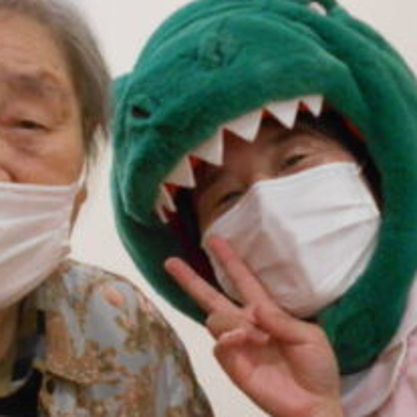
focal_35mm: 77
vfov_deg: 22.4
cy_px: 284
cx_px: 103
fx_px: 1049
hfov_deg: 22.3
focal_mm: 5.1
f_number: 3.4
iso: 400
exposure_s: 1/8
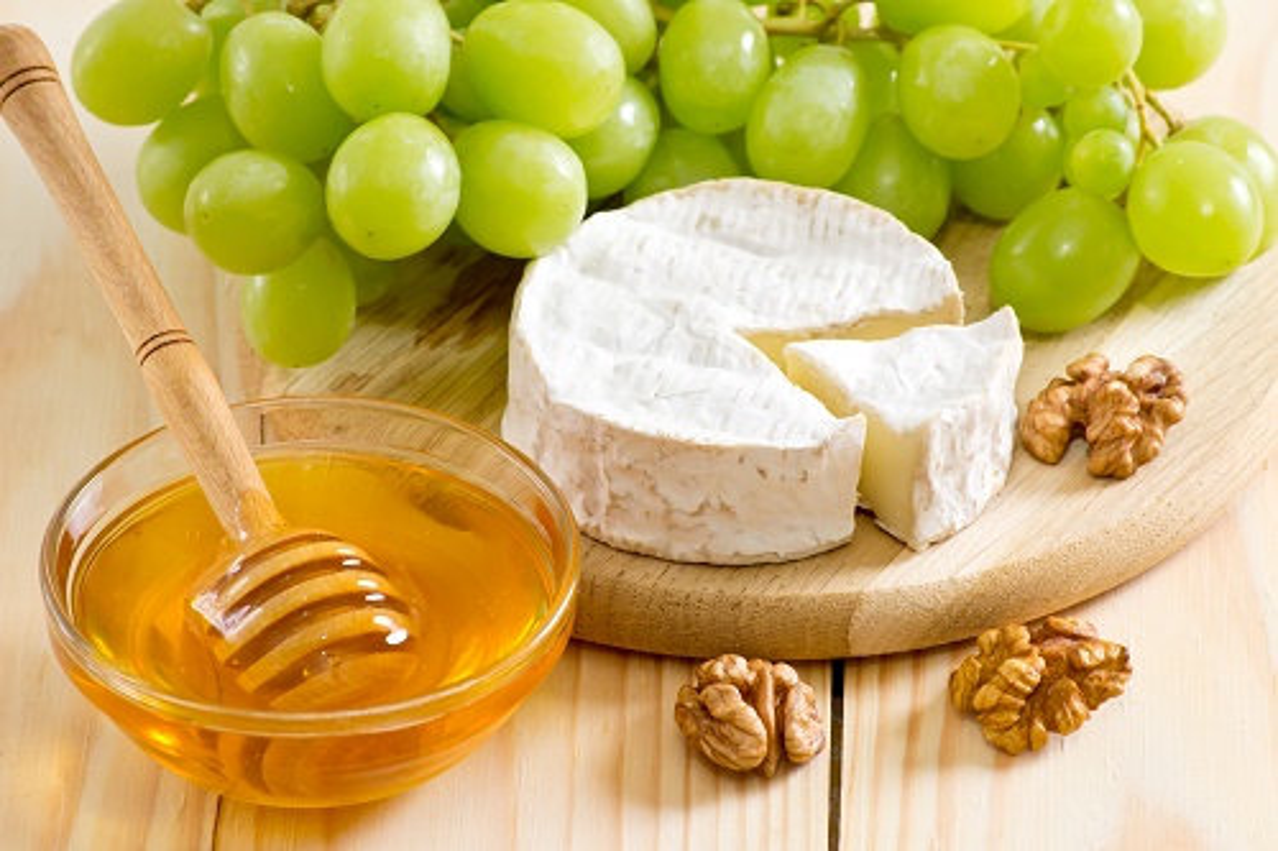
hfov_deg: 11.2
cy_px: 426
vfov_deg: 7.5
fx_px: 6494
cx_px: 639
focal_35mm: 183
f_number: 11
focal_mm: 122
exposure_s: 1/125
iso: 200
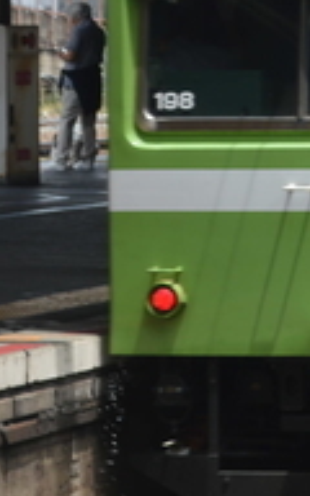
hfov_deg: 4.2
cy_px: 88
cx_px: 920
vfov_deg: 6.9
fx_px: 4136
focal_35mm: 306
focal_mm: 48
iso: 100
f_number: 6.3
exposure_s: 1/160
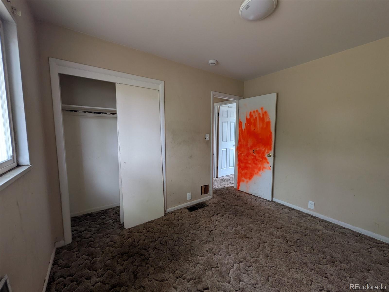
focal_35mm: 14
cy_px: 146
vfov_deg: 85.7
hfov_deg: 102.1
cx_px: 194
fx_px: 157
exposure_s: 1/24
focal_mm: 1.83
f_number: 2.2
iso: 67
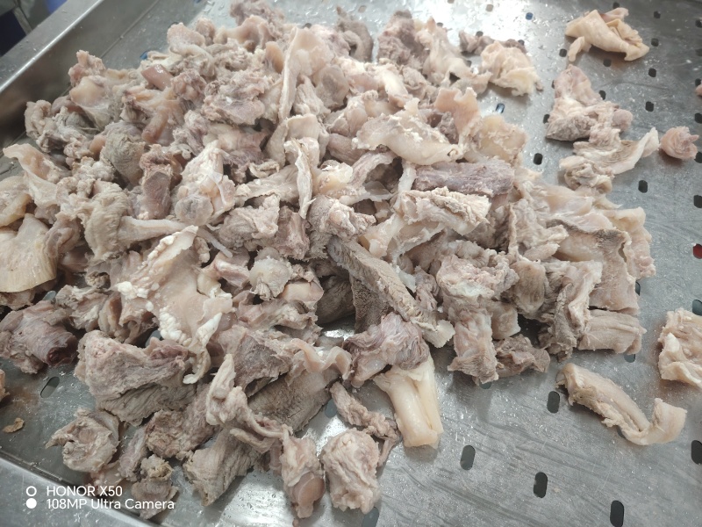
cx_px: 351
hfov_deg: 71.6
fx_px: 487
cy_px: 264
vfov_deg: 56.8
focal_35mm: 24
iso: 3291
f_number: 1.75
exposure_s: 1/100
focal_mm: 5.25
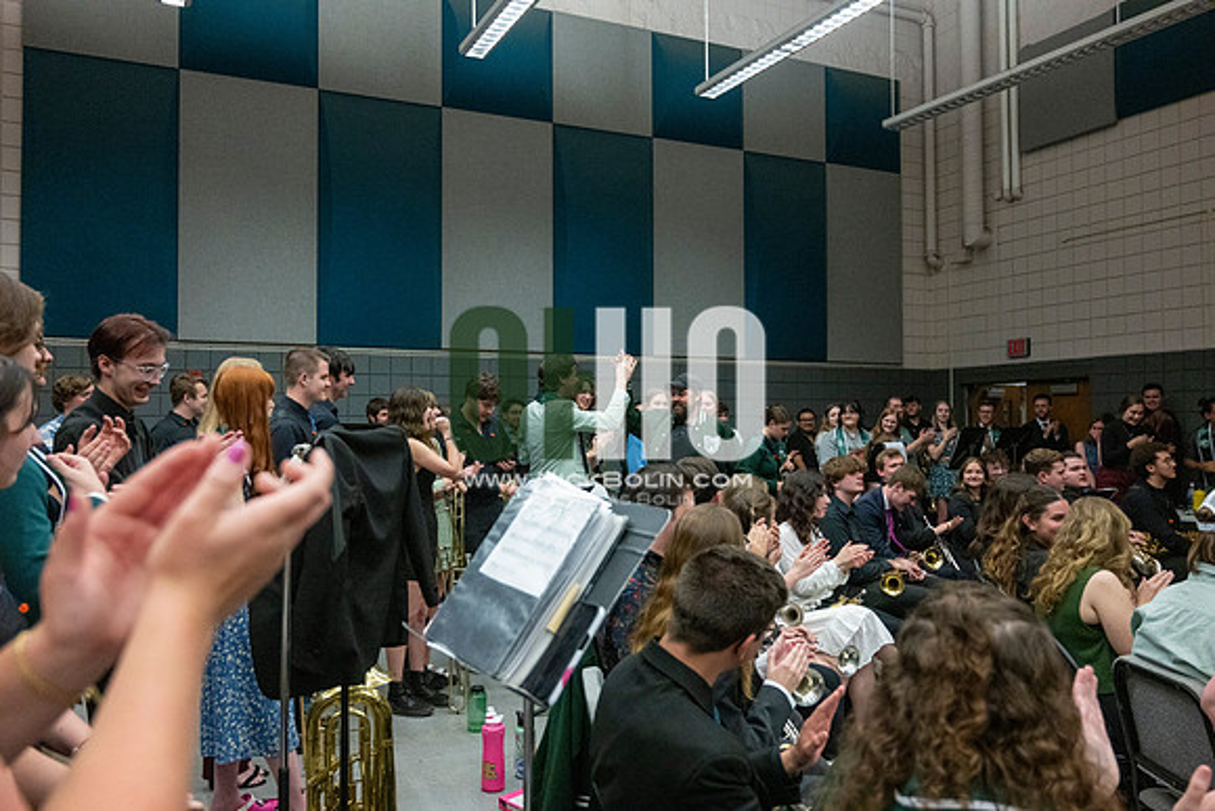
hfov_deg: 63.6
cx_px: 608
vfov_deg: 45.0
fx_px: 979
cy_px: 406
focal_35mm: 29
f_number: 4
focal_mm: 29
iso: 10000
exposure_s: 1/500
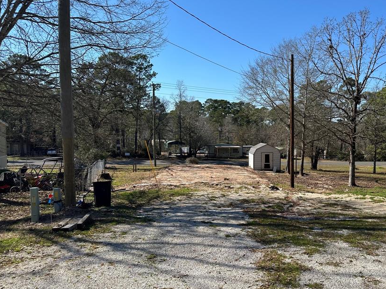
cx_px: 239
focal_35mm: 30
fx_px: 334
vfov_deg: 46.8
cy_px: 148
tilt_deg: -3.0
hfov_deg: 59.3
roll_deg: -0.1
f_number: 1.78
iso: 80
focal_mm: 6.86
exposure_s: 1/3861
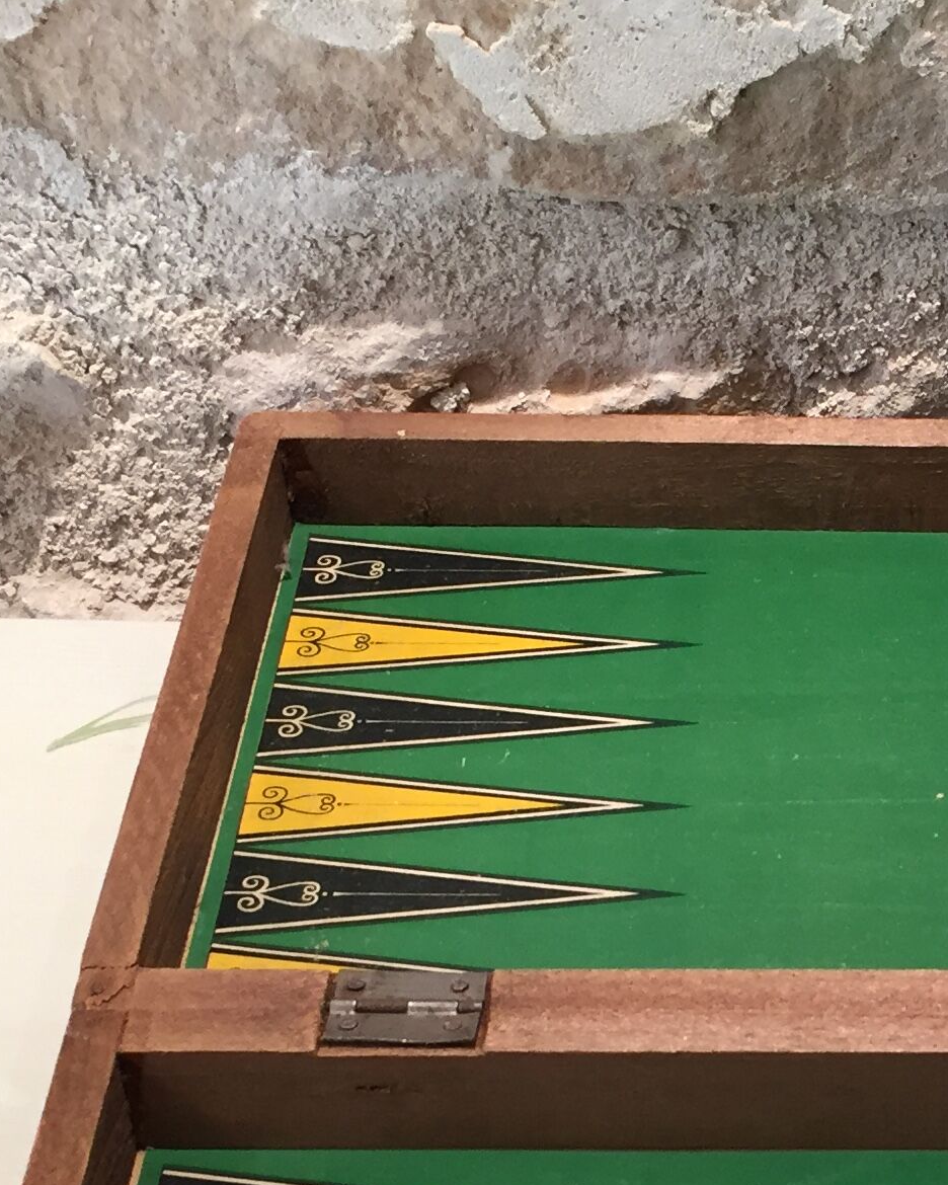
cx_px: 998
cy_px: 979
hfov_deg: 18.8
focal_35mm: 79
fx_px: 2771
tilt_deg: -45.6
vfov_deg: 23.7
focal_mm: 4.15
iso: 80
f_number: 2.2
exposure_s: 1/33
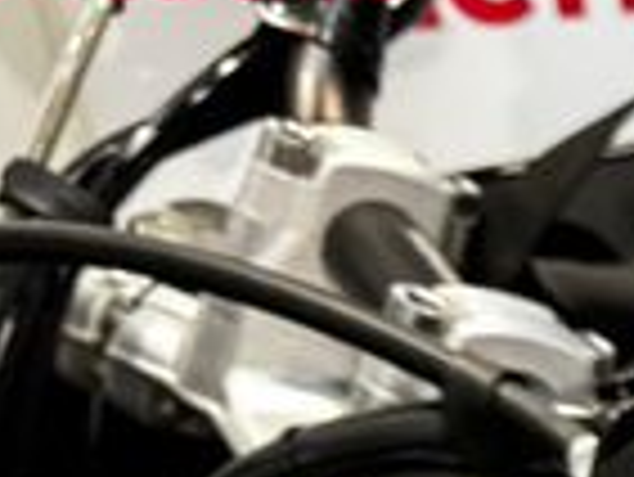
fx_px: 1998
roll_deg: -5.9
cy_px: 900
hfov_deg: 14.3
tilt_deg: -35.9
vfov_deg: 12.3
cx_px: 1349
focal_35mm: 109
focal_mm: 6.76
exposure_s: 1/33
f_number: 1.78
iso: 800
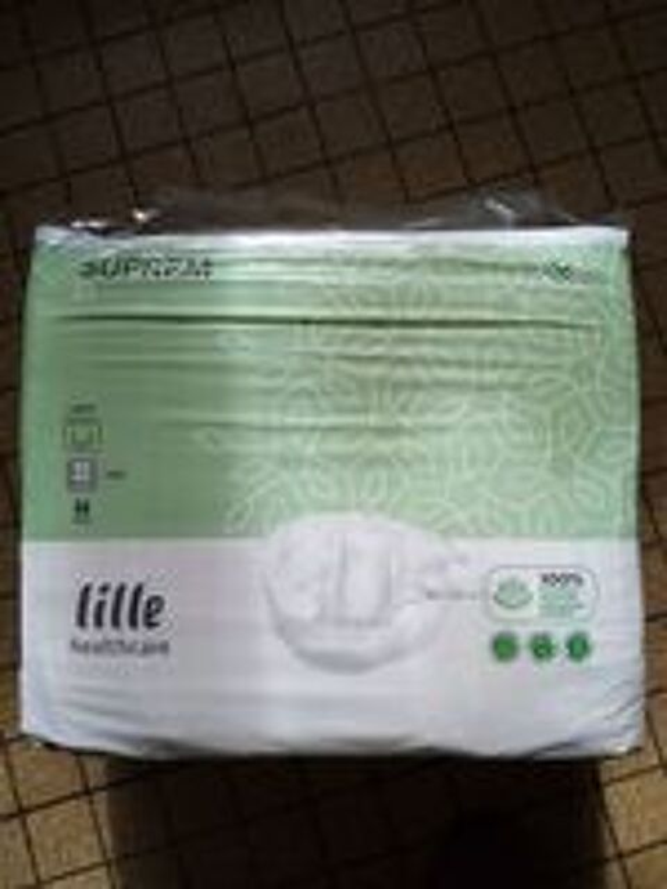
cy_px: 444
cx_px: 334
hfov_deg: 53.1
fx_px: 668
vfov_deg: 67.3
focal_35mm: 26
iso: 104
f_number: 1.8
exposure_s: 1/255
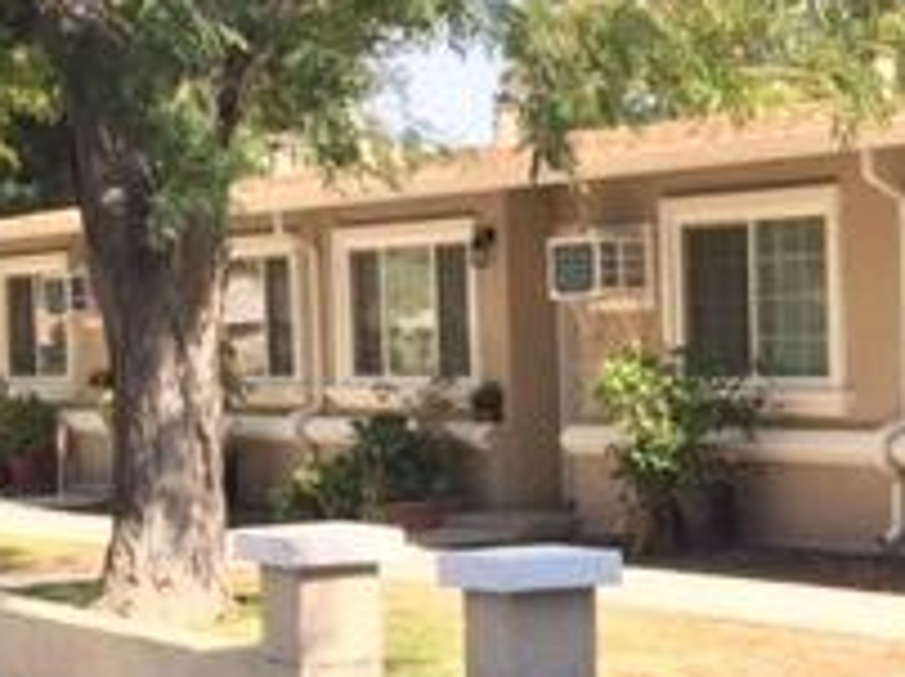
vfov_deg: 15.9
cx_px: 1178
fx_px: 2402
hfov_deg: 19.6
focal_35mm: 92
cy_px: 592
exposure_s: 1/412
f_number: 2.2
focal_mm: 4.15
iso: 32
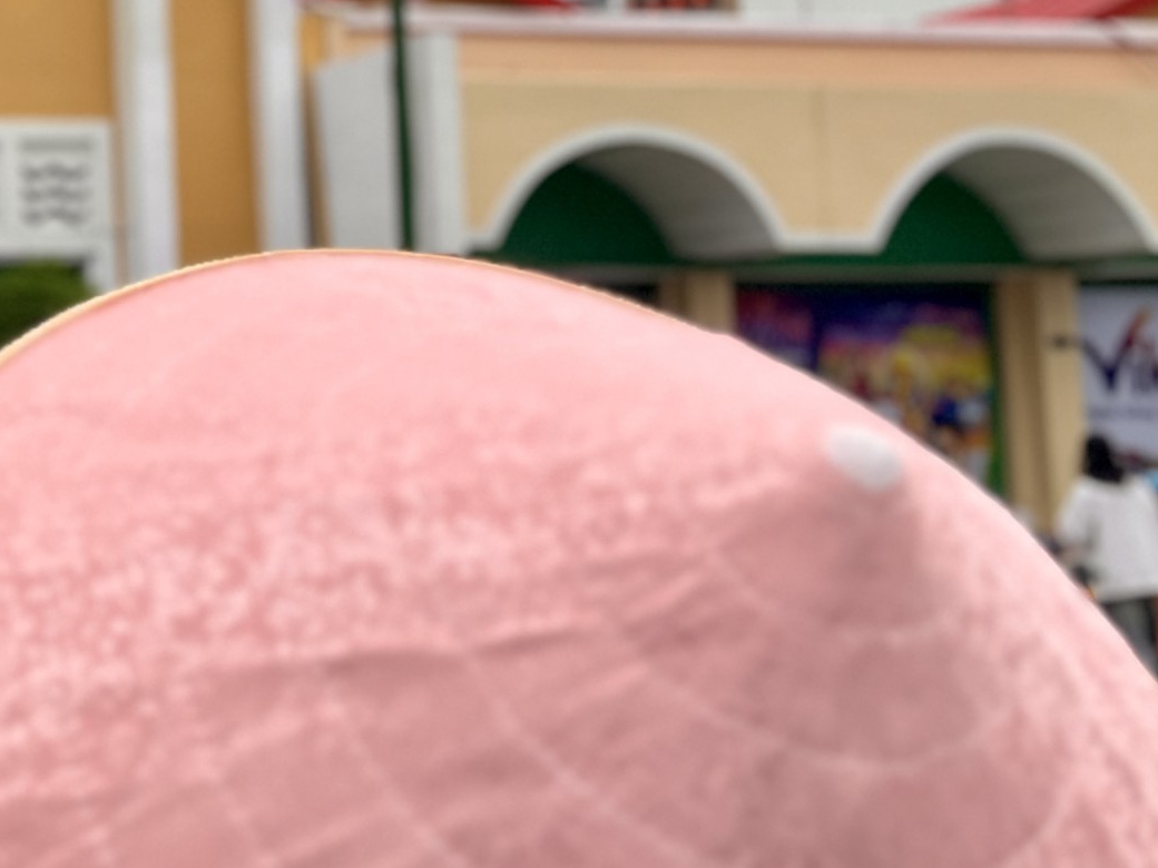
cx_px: -175
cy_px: 189
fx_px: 2141
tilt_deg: +7.0
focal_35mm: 64
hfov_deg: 27.2
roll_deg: +1.2
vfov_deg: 22.7
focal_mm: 5.1
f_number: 1.6
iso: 50
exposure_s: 1/2825
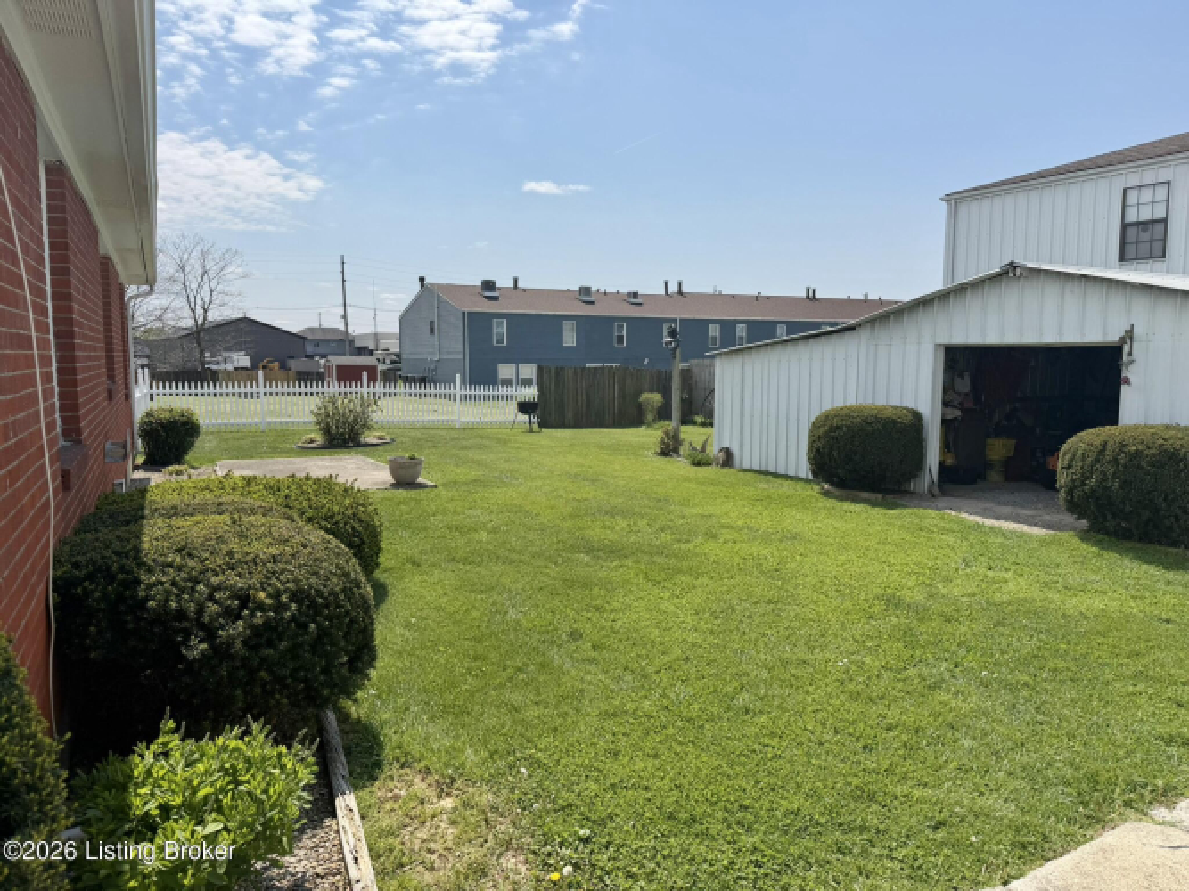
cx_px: 594
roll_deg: +0.7
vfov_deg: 56.8
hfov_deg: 71.6
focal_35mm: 24
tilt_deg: -6.3
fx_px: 824
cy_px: 446
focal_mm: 6.76
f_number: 1.78
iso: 80
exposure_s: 1/9091
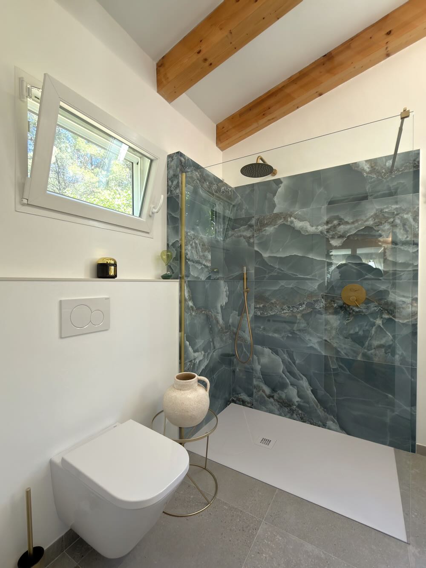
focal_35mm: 16
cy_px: 284
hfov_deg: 78.1
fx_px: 263
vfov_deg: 94.5
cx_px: 213
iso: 40
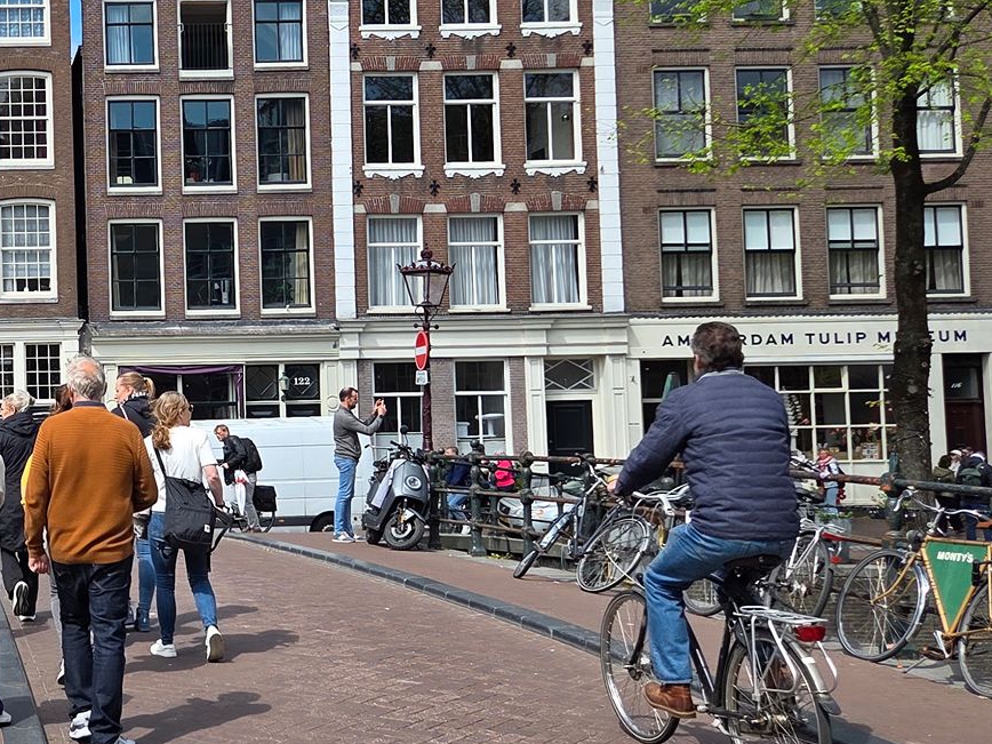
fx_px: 1519
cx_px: -17
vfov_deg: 27.5
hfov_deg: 33.0
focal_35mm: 53
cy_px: 319
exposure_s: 1/3687
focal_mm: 5.4
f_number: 1.8
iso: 80
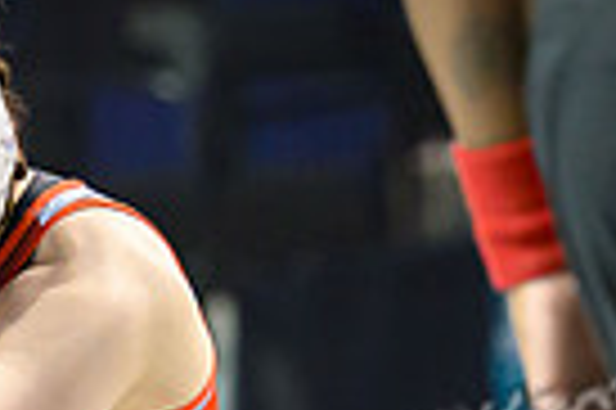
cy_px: 837
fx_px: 10665
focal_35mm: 624
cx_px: -573
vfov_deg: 2.2
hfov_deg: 3.3
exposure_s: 1/800
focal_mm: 105
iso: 5000
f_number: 2.8
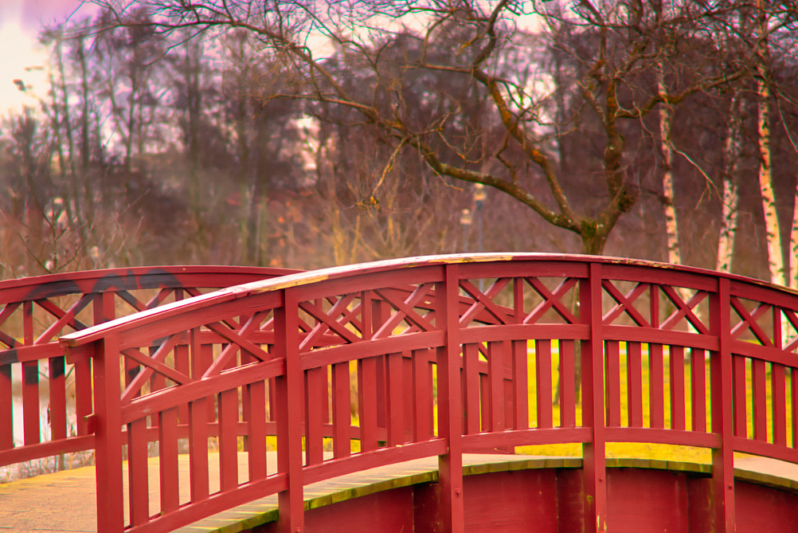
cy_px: 322
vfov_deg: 10.4
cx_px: 358
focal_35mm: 132
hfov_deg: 15.5
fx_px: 2923
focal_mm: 55
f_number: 1.8
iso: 100
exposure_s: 1/800
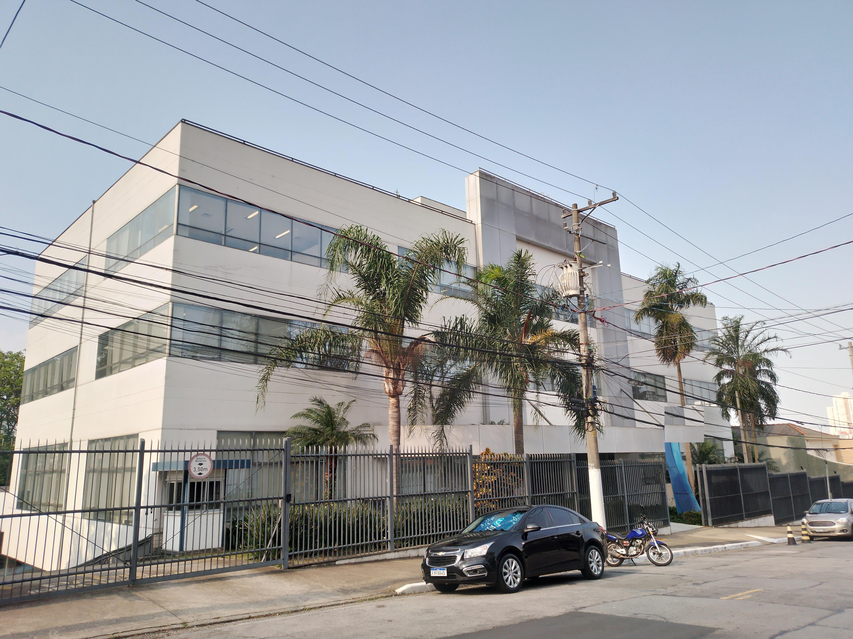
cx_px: 426
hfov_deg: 52.6
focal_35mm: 35
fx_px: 862
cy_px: 320
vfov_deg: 40.7
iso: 50
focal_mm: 3.94
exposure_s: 1/333
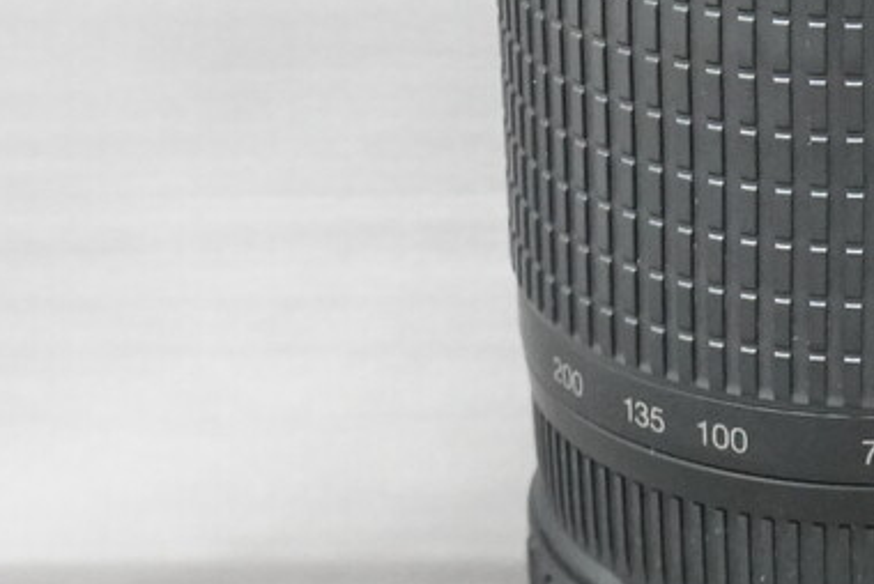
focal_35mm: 142
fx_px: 3450
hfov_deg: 14.2
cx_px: 911
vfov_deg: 9.7
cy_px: 170
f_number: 4
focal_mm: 16.54
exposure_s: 1/50
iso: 2500
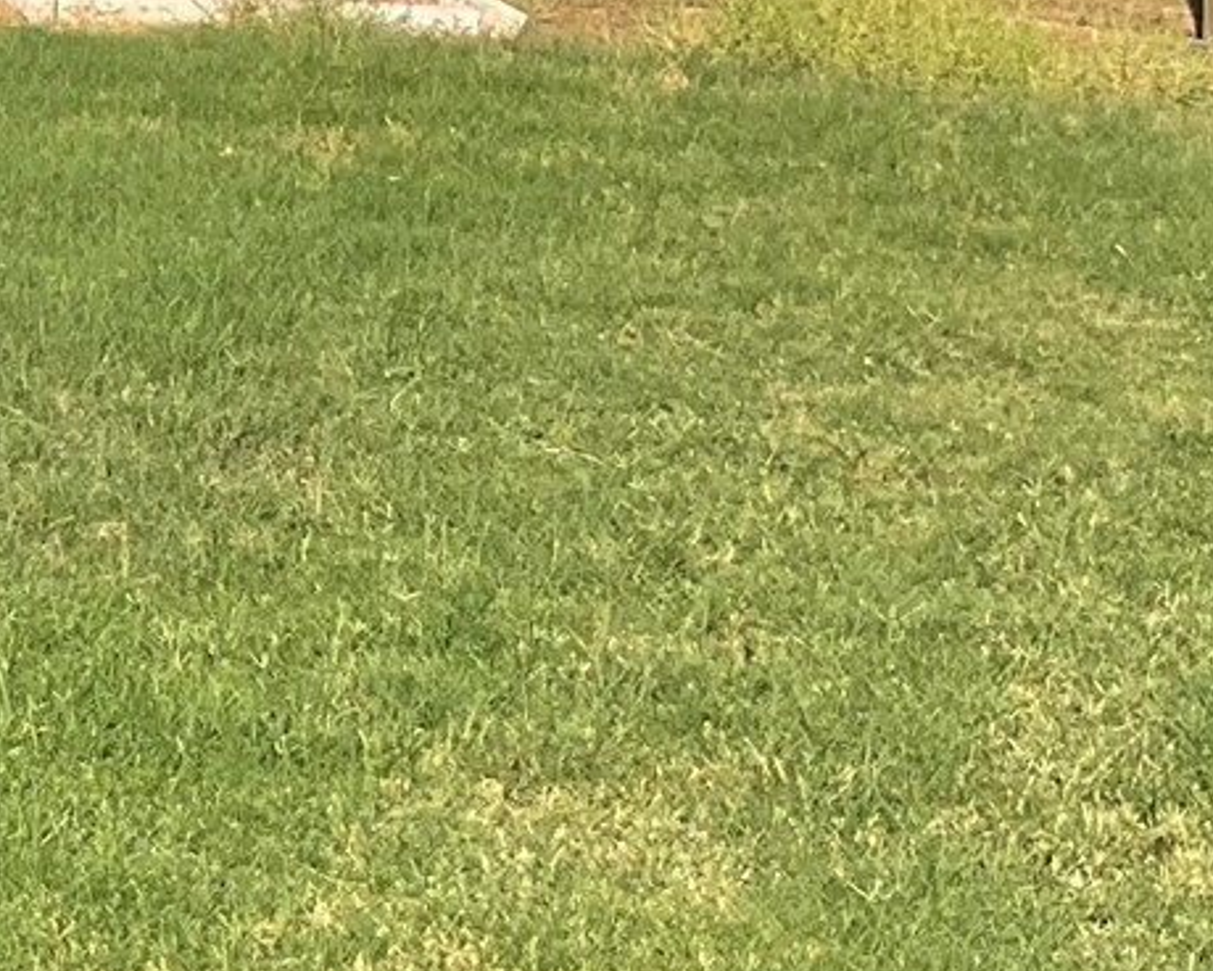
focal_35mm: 126
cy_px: -261
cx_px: -680
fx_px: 4523
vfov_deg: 11.9
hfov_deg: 14.2
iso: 16
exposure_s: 1/944
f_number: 1.8
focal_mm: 3
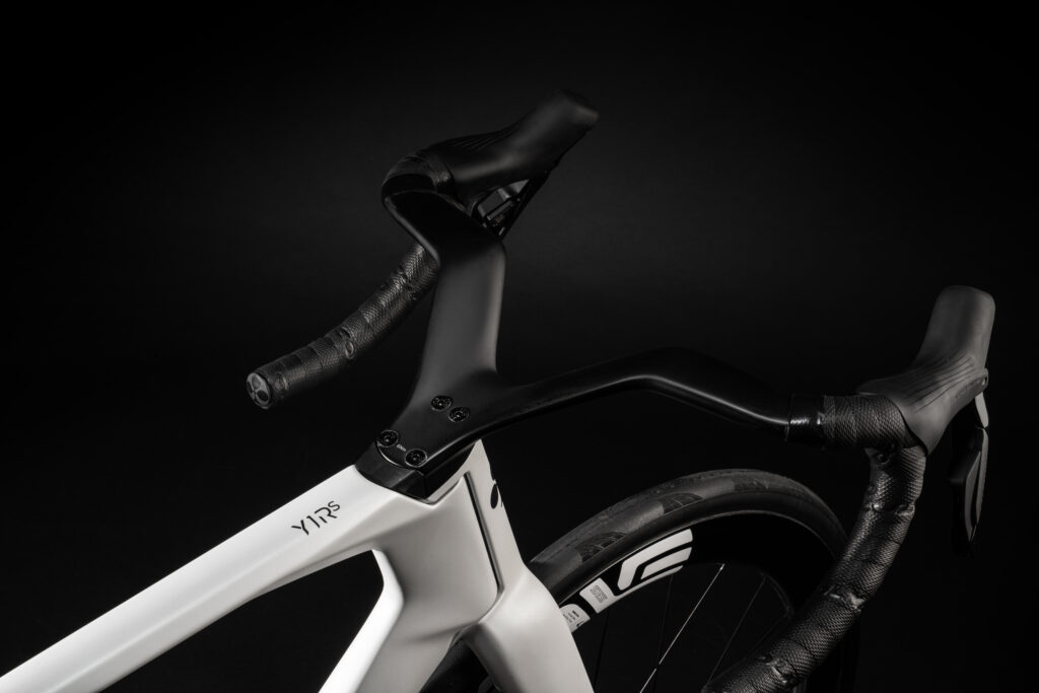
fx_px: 2020
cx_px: 520
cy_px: 346
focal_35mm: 70
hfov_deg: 28.8
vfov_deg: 19.5
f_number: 18
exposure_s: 1/160
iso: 100
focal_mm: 70
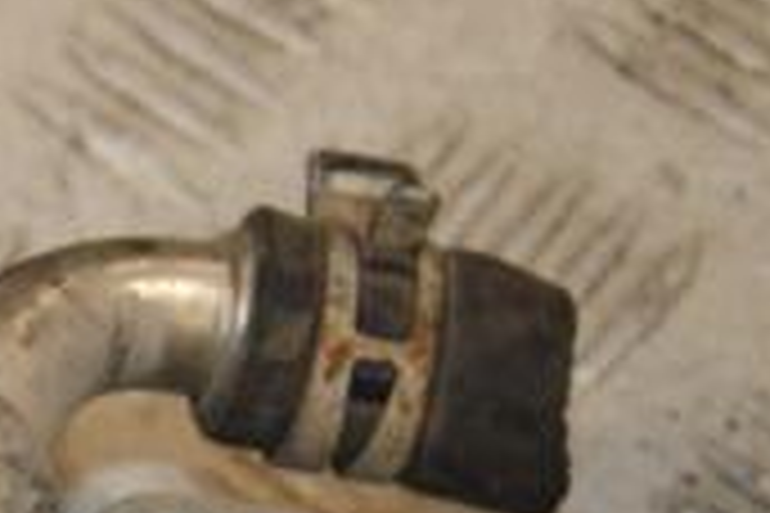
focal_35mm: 305
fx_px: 6523
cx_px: -275
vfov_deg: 4.5
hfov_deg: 6.7
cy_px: 720
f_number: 7.1
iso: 800
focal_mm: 58
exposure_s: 1/200
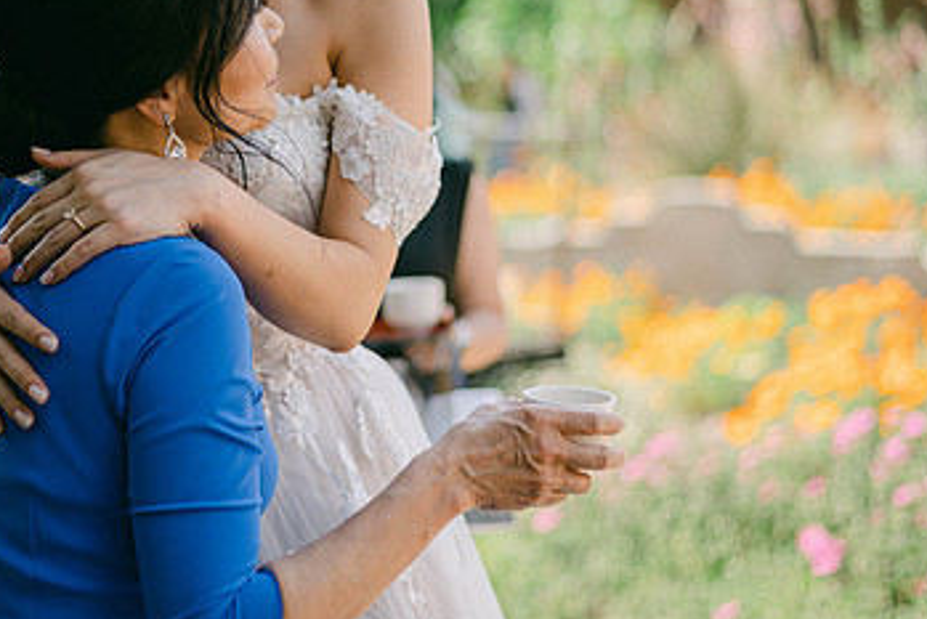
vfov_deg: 16.4
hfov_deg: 24.3
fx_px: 2138
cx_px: 311
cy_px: 181
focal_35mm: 83
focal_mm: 50
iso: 100
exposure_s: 1/2000
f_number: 2
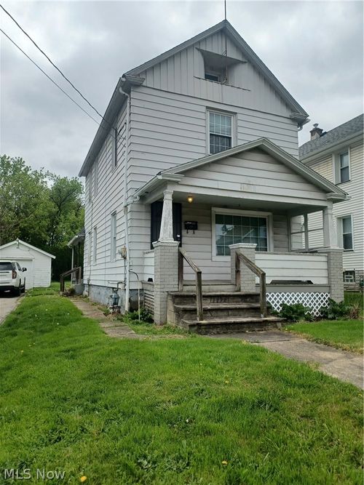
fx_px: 351
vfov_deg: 69.4
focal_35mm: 25
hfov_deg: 54.9
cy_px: 242
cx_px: 182
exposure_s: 1/541
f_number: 1.8
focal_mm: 4.6
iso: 32
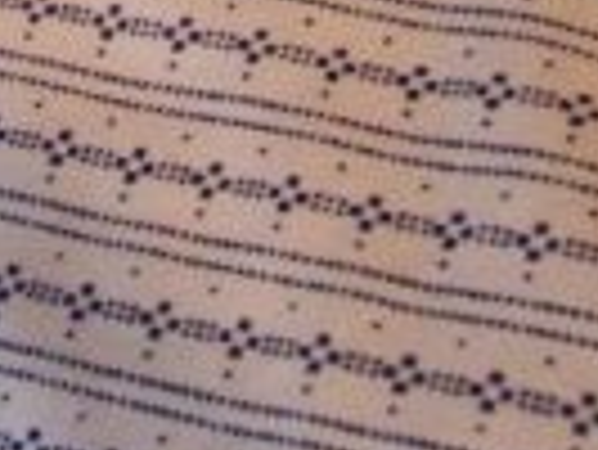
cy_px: -356
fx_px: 2818
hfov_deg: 11.0
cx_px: -585
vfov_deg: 8.8
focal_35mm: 163
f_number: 2.7
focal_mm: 5.6
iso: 160
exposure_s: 1/8.29
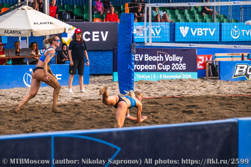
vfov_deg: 10.5
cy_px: 84
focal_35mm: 130
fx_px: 906
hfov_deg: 15.8
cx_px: 126
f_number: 4.5
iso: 800
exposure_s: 1/1600
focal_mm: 130
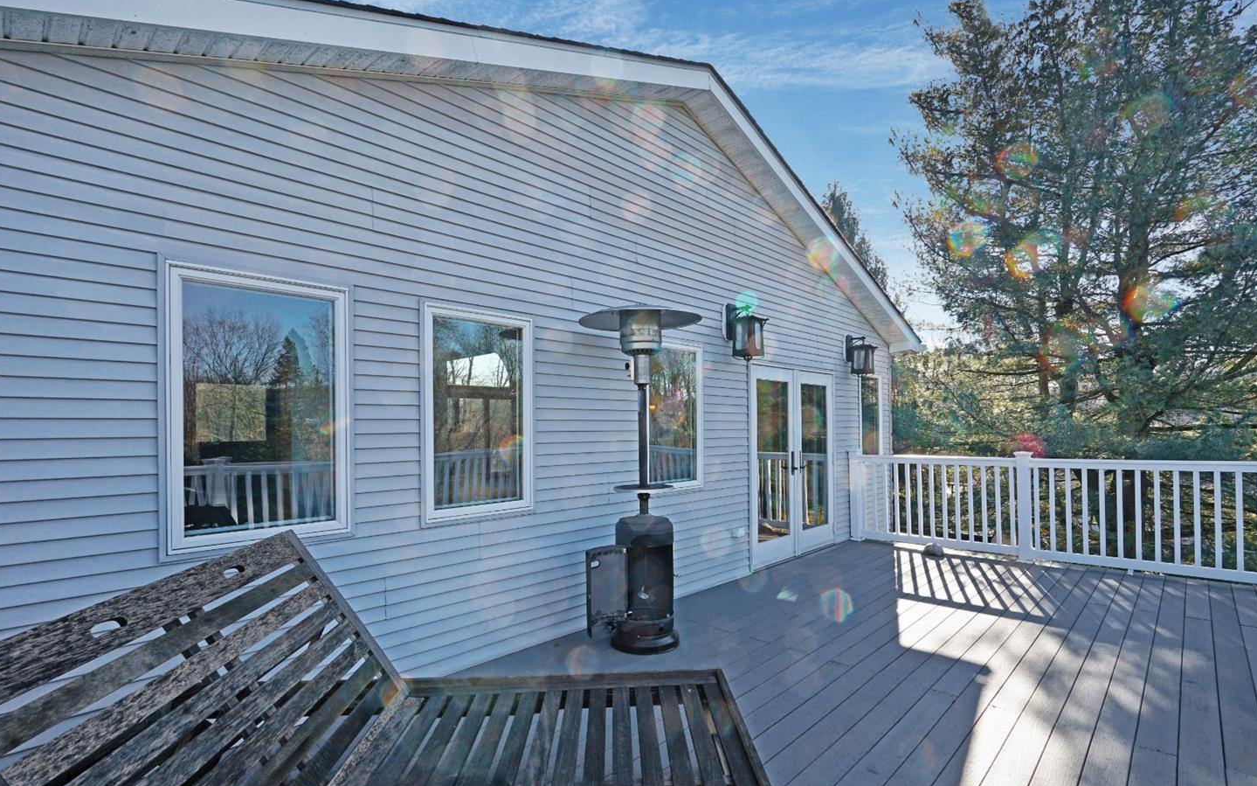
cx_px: 650
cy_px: 421
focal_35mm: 17
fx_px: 582
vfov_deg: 67.9
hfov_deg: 94.3
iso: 100
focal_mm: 16
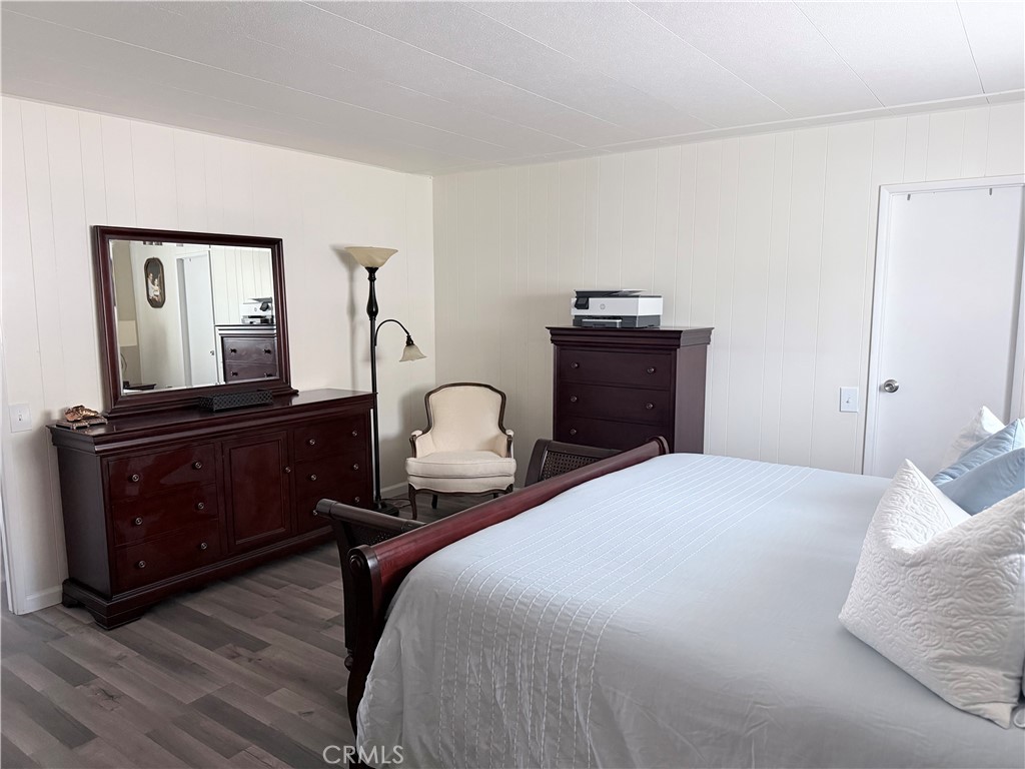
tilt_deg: -8.0
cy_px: 384
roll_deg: -0.3
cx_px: 512
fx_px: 711
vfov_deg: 56.8
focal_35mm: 24
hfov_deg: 71.6
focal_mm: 6.76
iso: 500
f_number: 1.78
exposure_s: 1/60
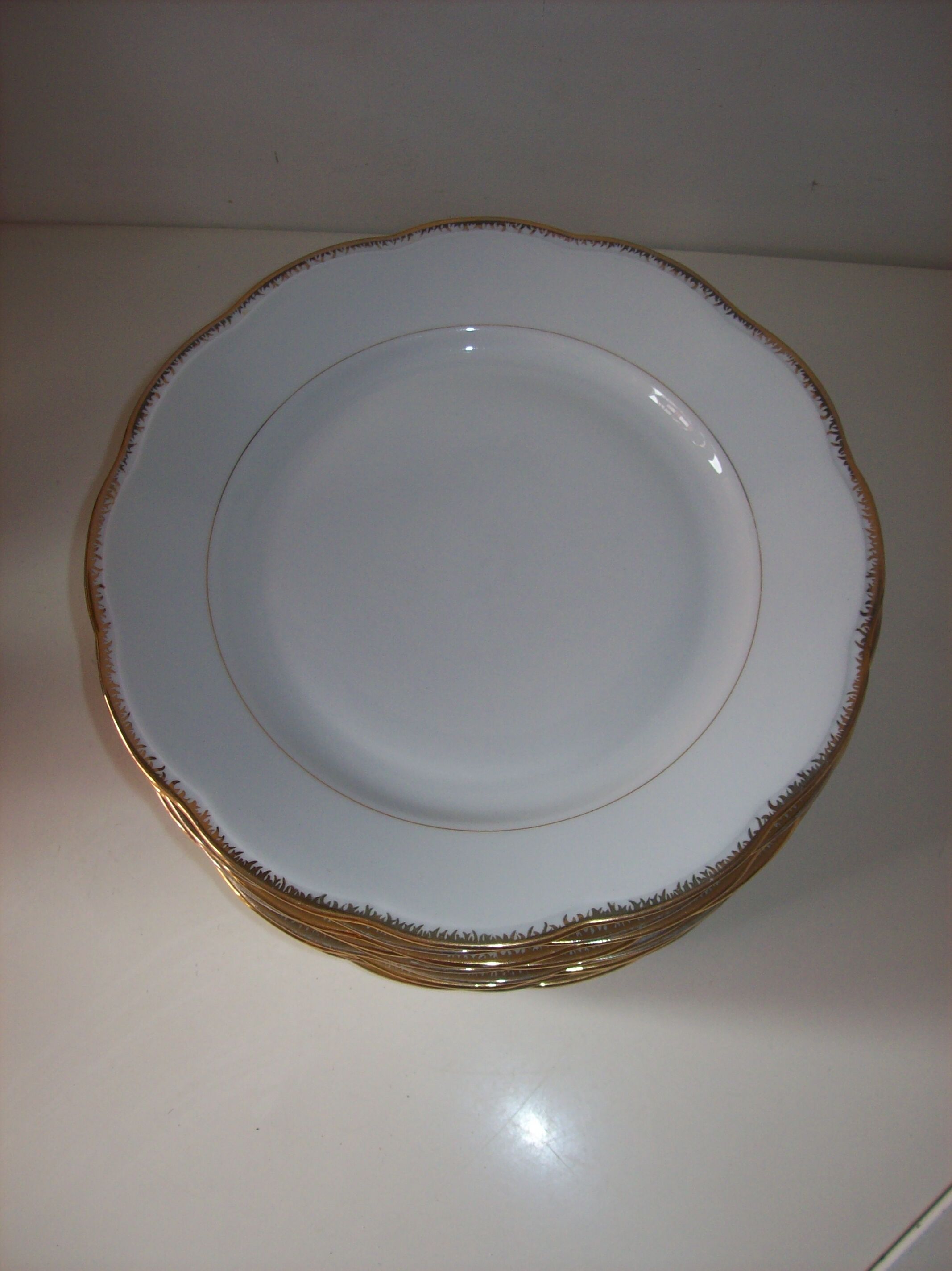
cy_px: 636
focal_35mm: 36
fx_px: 1321
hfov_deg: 39.6
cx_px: 476
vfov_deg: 51.4
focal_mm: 6
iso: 80
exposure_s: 1/64
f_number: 2.7
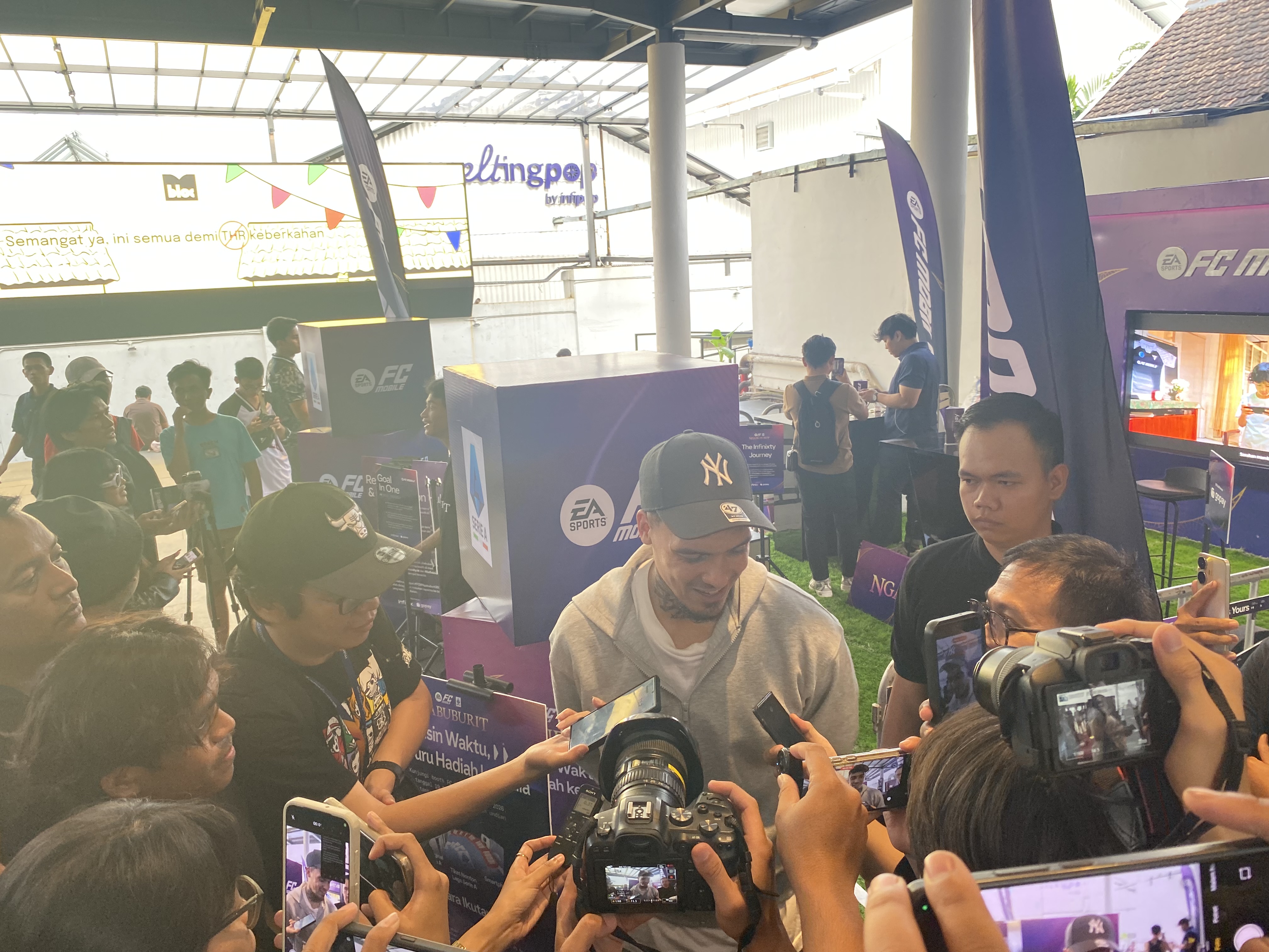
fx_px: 953
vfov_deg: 53.1
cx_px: 634
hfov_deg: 67.3
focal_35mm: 26
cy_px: 476
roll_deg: +2.5
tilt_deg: -11.5
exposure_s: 1/121
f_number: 1.8
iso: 100
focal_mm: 4.25
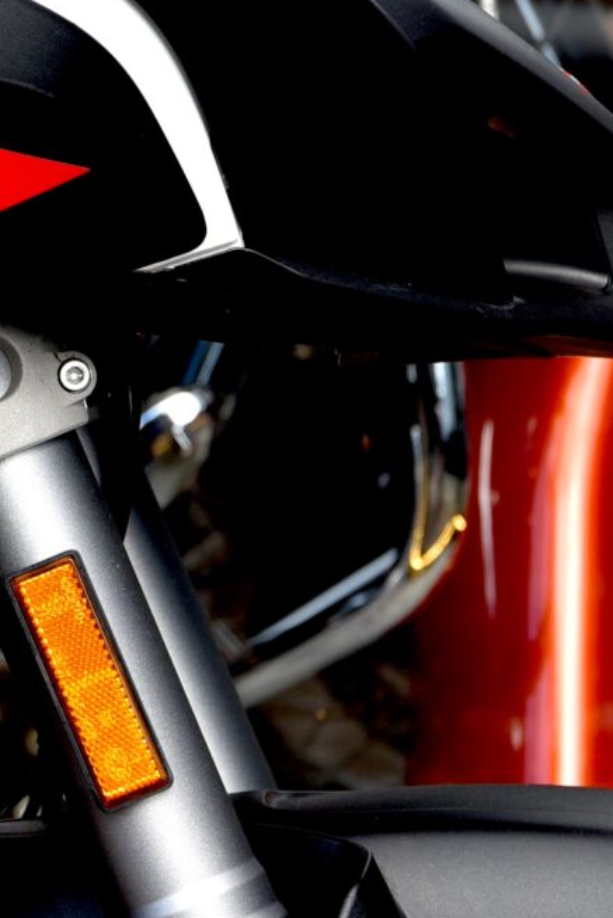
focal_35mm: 274
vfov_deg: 7.5
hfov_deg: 5.0
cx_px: -351
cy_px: 476
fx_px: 6987
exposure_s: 1/125
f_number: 5.6
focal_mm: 70
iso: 200
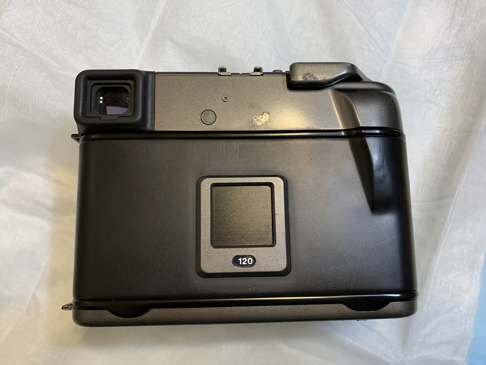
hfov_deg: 67.3
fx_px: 365
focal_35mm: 26
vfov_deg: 53.1
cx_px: 243
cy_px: 182
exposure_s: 1/60
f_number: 1.8
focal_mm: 4.25
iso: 50
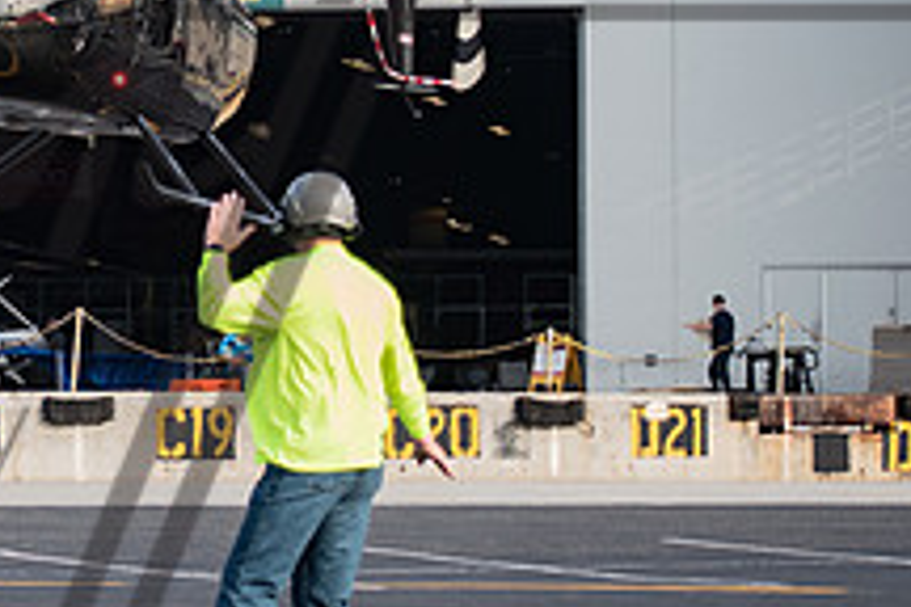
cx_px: -156
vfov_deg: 4.9
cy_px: 112
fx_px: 7136
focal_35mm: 282
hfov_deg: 7.3
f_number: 4.5
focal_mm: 70
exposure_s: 1/320
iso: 100
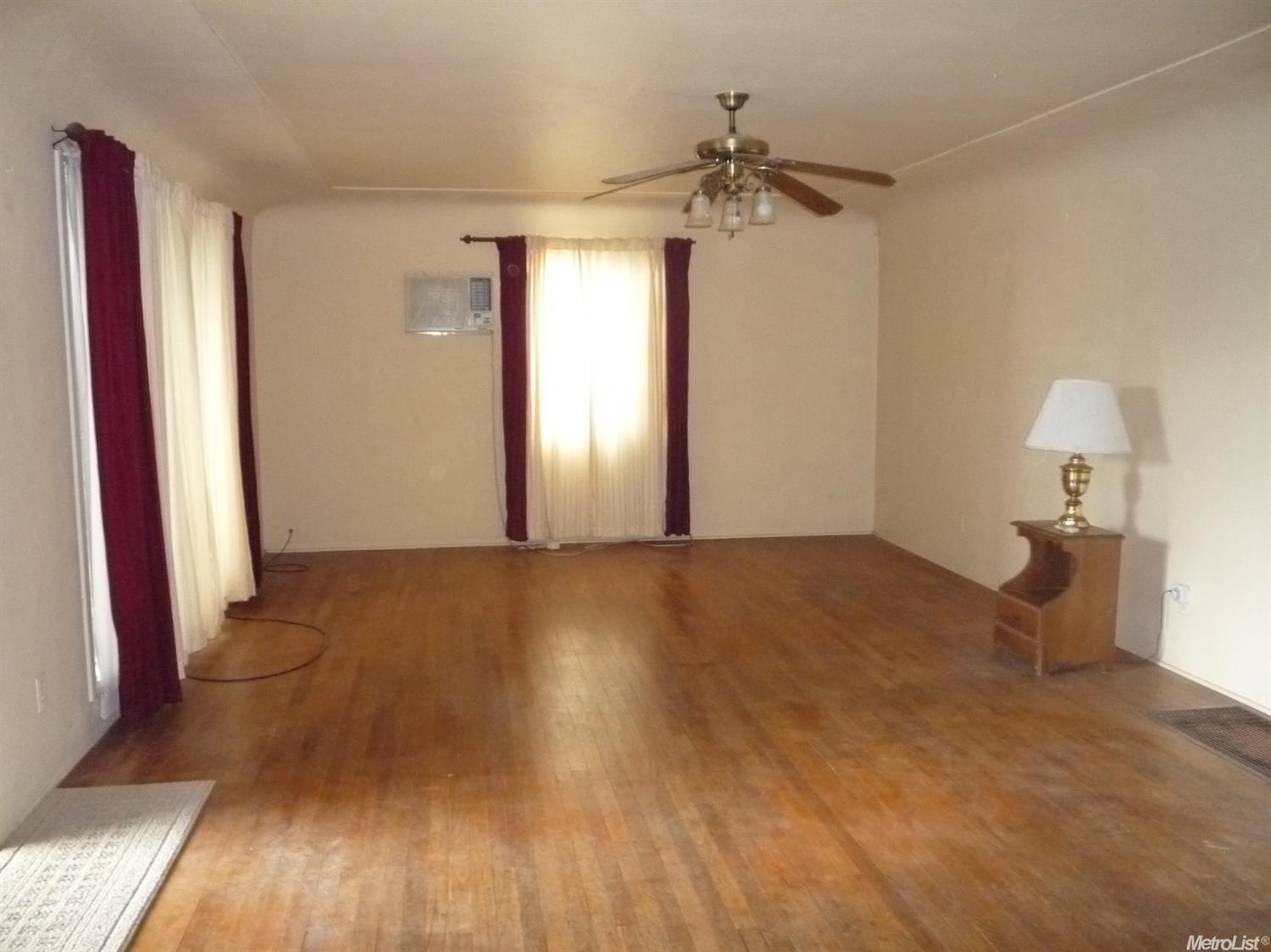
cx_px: 636
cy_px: 476
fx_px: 1101
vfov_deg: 46.8
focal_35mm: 30
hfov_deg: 60.0
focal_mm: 5.2
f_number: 3.3
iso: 640
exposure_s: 1/30
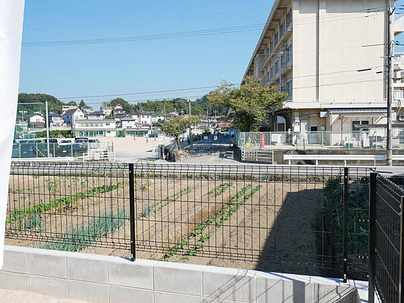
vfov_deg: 44.2
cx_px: 202
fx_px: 373
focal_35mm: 32
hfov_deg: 56.8
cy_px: 152
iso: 200
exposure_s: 1/400
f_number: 7.1
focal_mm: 16
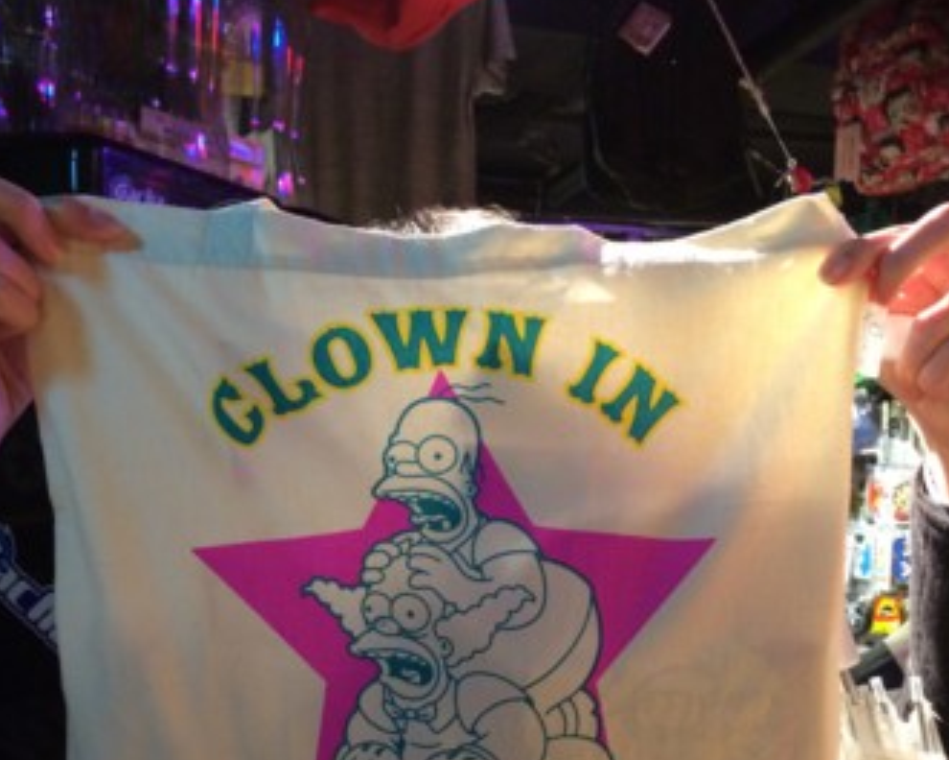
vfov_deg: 36.4
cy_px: 579
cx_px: 474
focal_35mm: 40
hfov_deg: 45.8
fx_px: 1123
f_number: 2.2
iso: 320
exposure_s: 1/24
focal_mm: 4.12
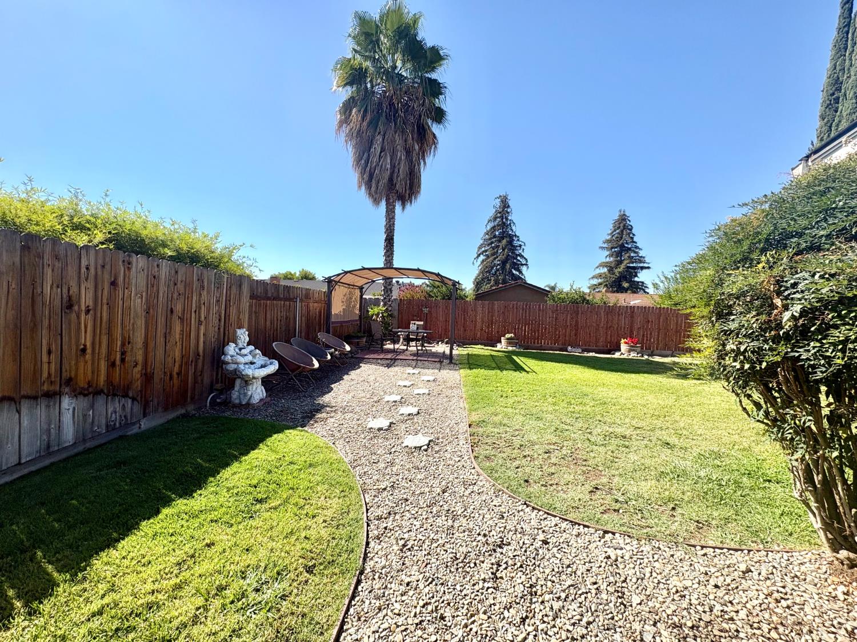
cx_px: 428
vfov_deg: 85.7
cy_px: 321
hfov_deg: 102.1
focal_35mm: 14
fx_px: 347
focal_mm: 2.22
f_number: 2.2
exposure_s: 1/1600
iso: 40
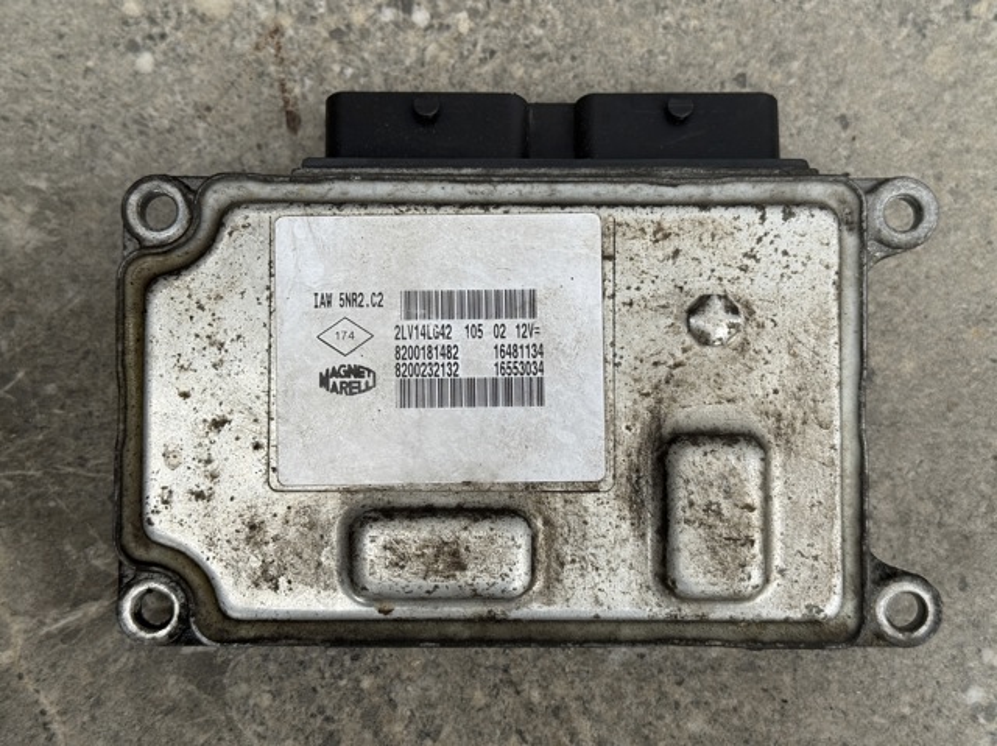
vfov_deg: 30.2
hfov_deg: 39.7
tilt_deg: -74.7
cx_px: 498
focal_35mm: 48
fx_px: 1381
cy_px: 373
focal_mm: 6.76
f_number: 1.78
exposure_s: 1/156
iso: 50
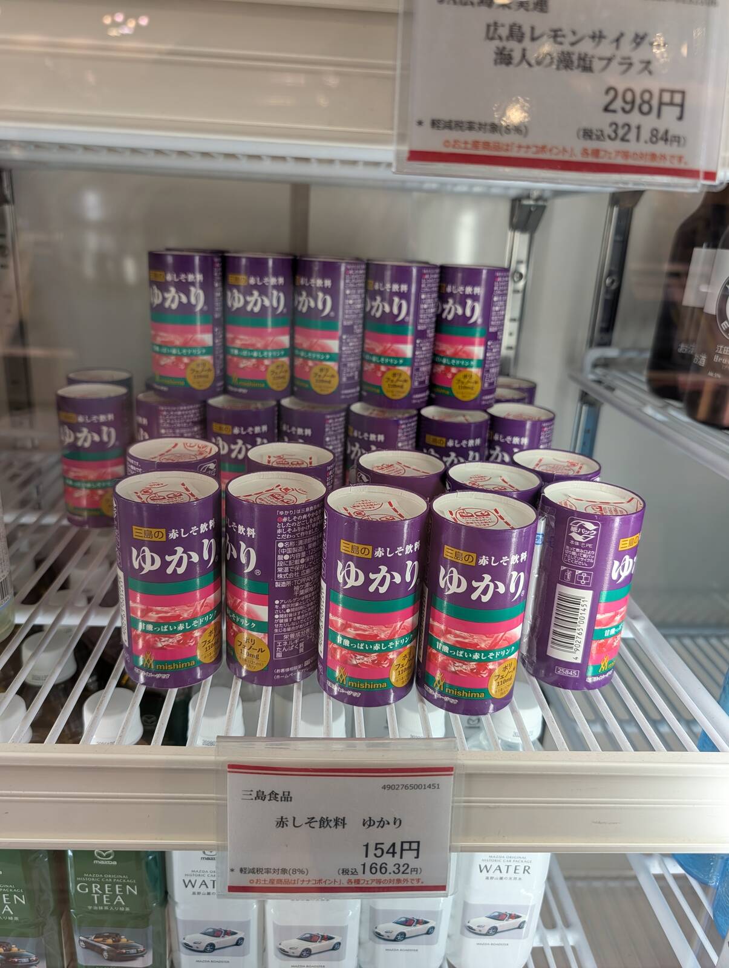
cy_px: 484
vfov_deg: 71.5
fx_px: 672
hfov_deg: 56.9
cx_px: 364
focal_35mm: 24
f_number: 1.68
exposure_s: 1/120
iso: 41
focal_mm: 6.9
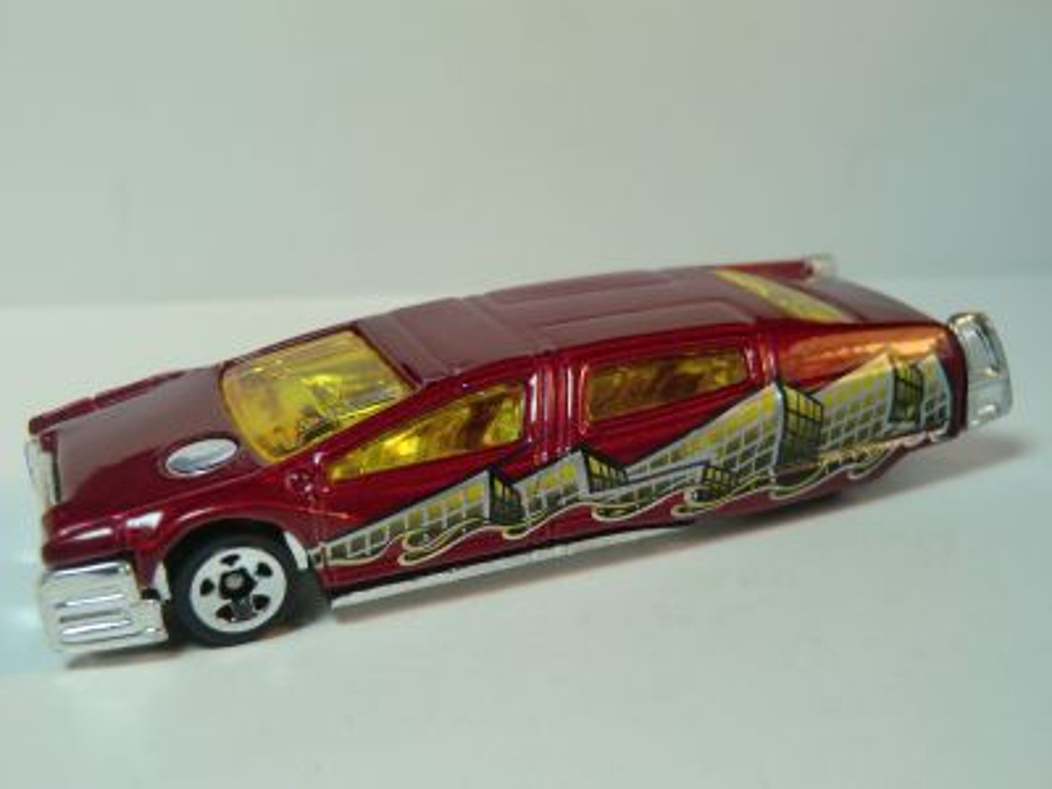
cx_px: 526
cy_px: 394
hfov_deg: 46.8
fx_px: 1216
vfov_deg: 36.0
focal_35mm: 40
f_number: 3.8
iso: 64
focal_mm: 7.1
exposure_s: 1/60
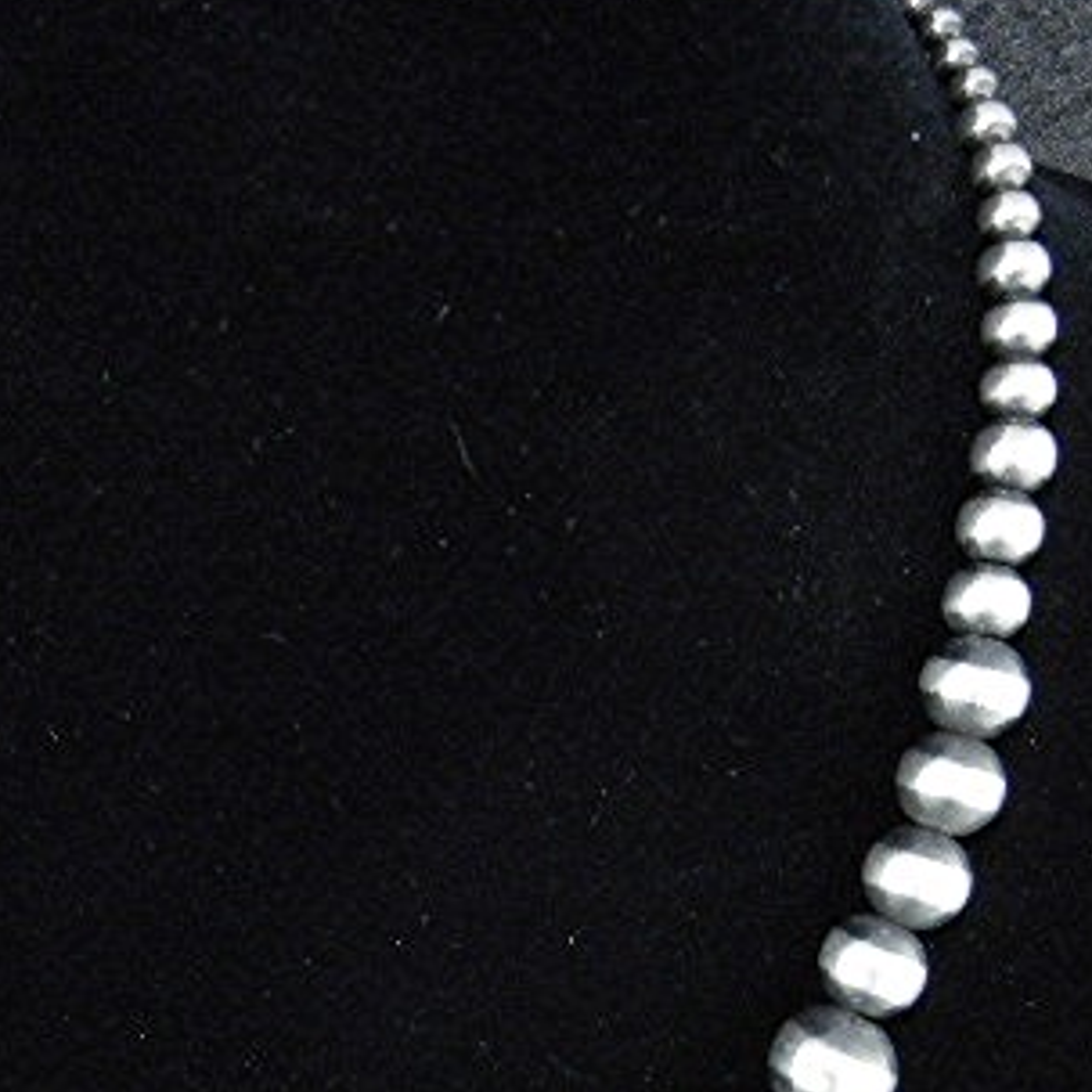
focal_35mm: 56
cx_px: 328
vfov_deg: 30.4
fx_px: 1999
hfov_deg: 30.2
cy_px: 696
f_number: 3.5
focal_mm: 5.4
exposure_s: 1/30
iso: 800
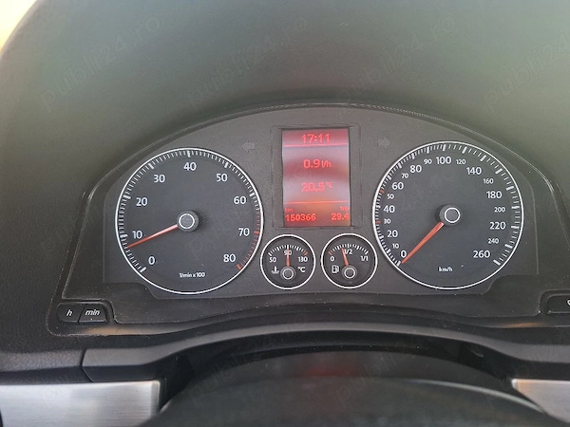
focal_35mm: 23
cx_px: 285
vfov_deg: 58.9
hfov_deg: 73.9
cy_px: 214
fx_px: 379
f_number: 1.8
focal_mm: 5.54
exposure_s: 1/100
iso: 200
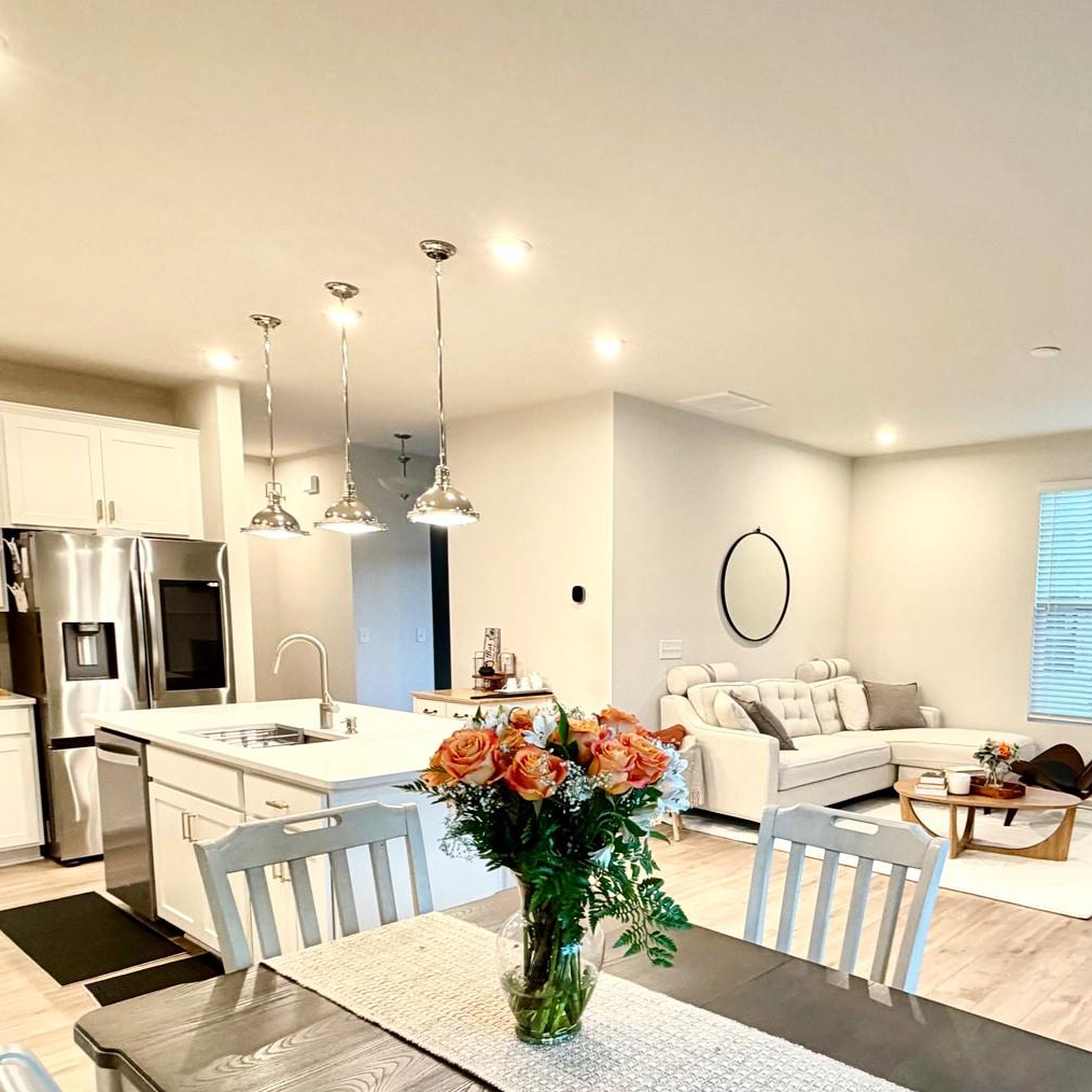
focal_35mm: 25
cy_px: 714
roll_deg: -0.3
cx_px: 752
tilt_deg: -7.0
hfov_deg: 61.0
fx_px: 892
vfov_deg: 61.6
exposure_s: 1/60
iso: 160
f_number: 2.2
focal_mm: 2.22
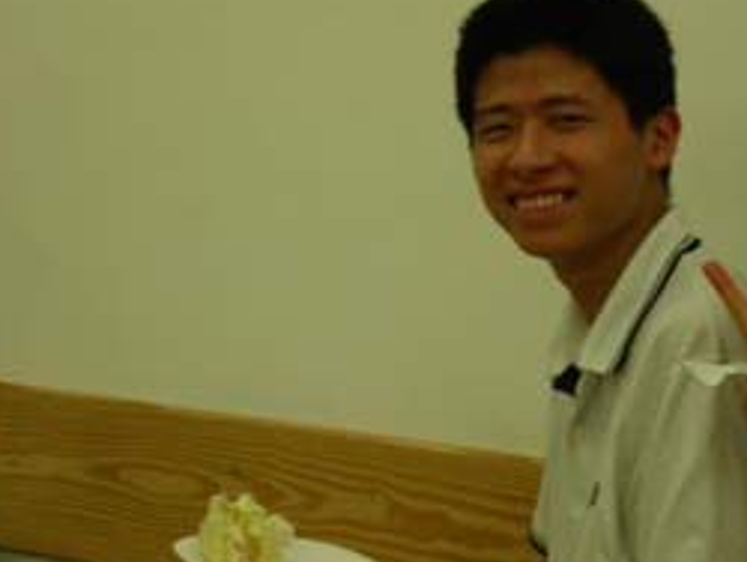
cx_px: 439
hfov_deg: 18.7
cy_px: 300
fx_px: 2268
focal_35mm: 105
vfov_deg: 14.1
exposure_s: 1/60
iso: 160
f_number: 4
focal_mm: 15.4
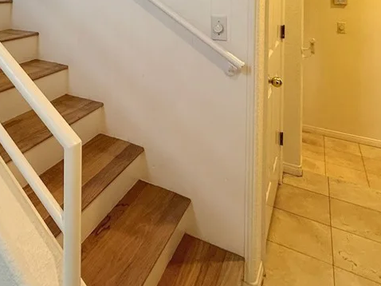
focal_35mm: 30
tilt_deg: -0.8
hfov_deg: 57.9
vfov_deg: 39.8
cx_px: 111
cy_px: -14
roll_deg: -0.3
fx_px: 330
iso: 200
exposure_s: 1/60
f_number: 2.2
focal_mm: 2.22
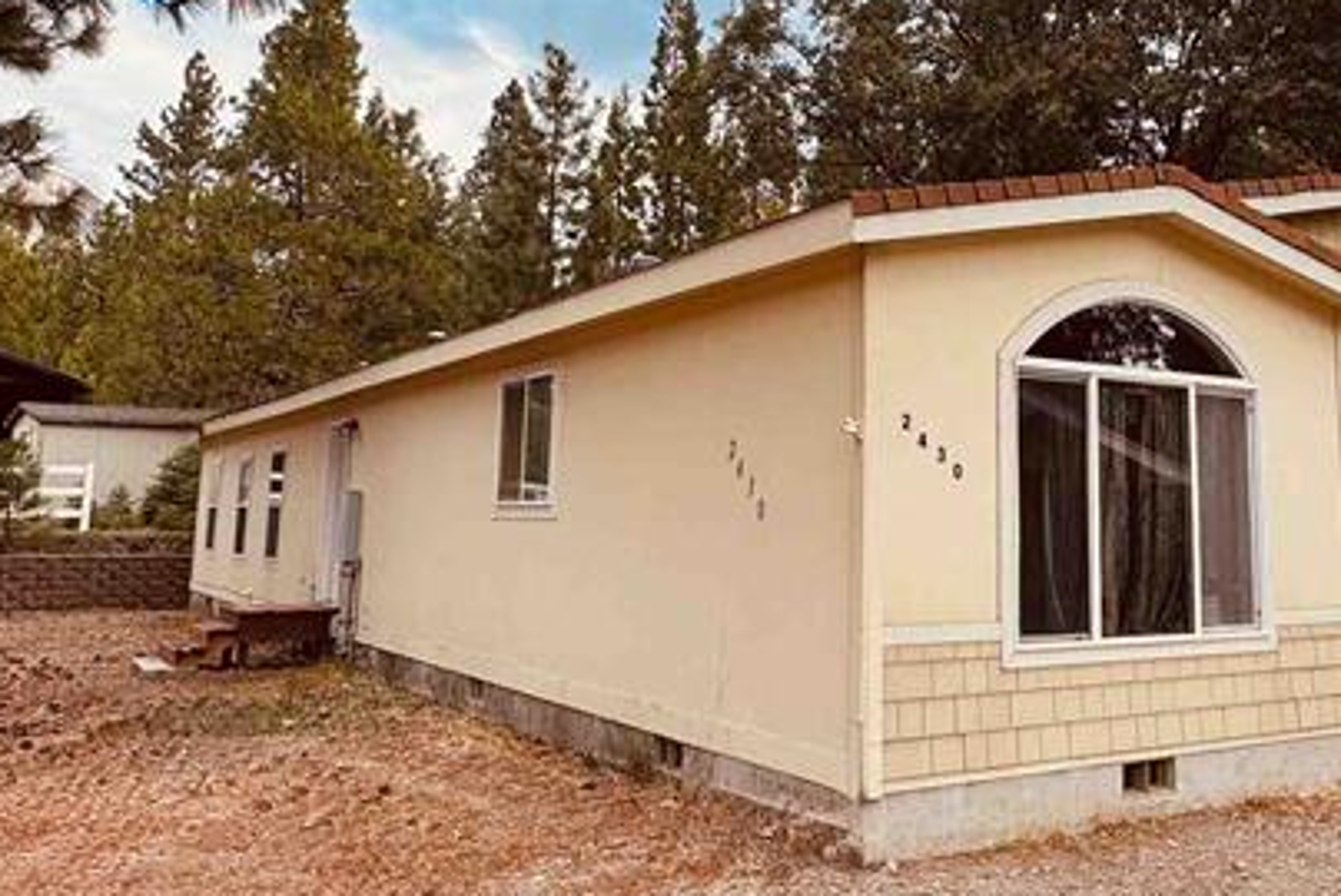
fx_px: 1342
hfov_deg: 52.5
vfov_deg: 36.6
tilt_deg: +10.3
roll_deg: -0.8
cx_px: 850
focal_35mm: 36
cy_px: 305
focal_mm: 2.22
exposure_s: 1/1110
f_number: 2.2
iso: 50
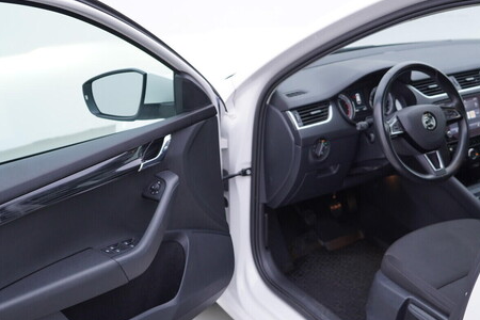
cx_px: 274
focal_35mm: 44
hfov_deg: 44.4
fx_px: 587
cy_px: 159
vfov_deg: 30.5
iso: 125
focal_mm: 24
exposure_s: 1/50
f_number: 3.2
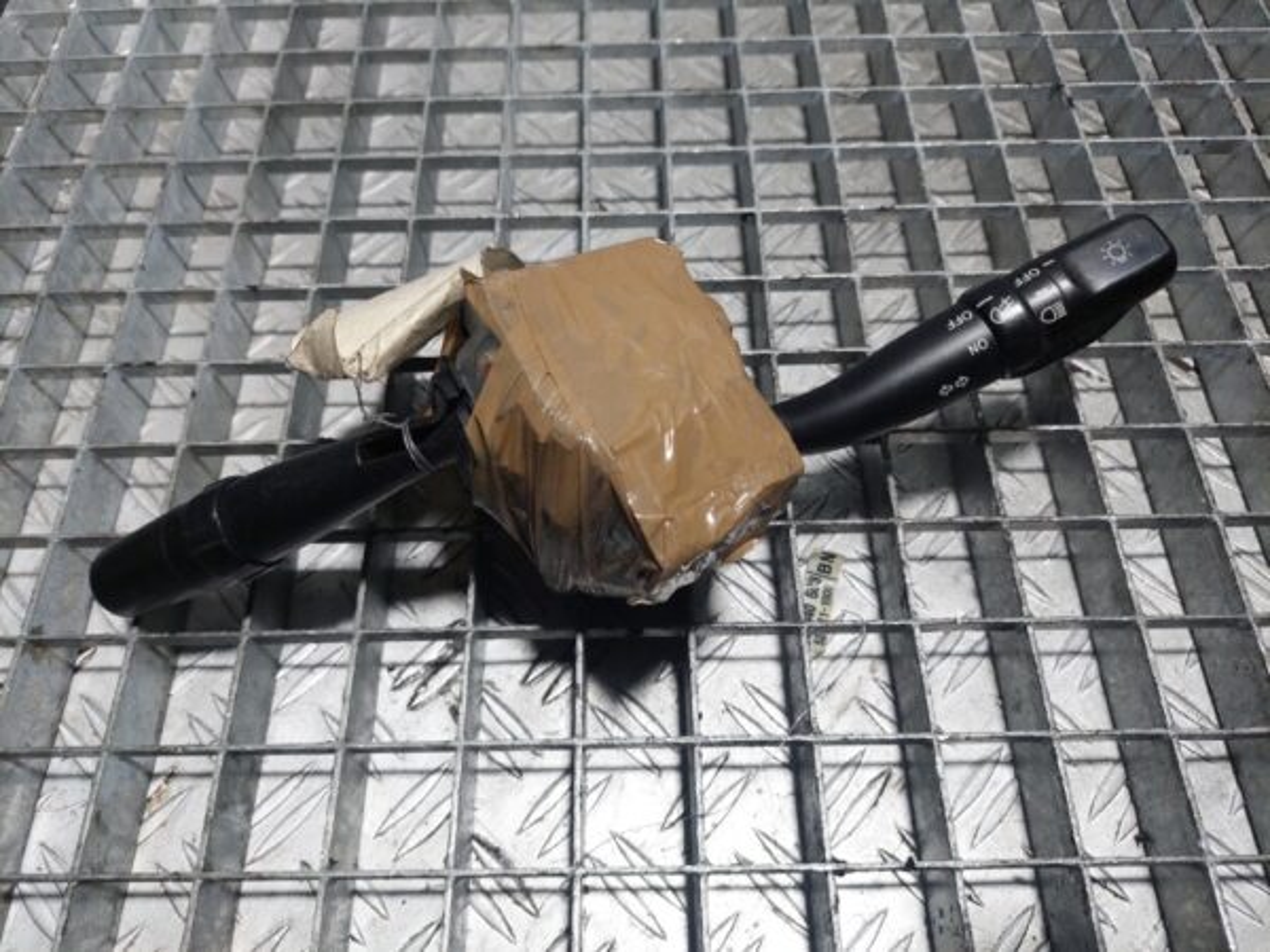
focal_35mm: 25
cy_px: 476
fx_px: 917
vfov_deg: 54.9
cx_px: 635
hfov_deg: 69.4
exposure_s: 1/100
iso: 64
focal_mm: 5.23
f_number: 1.8
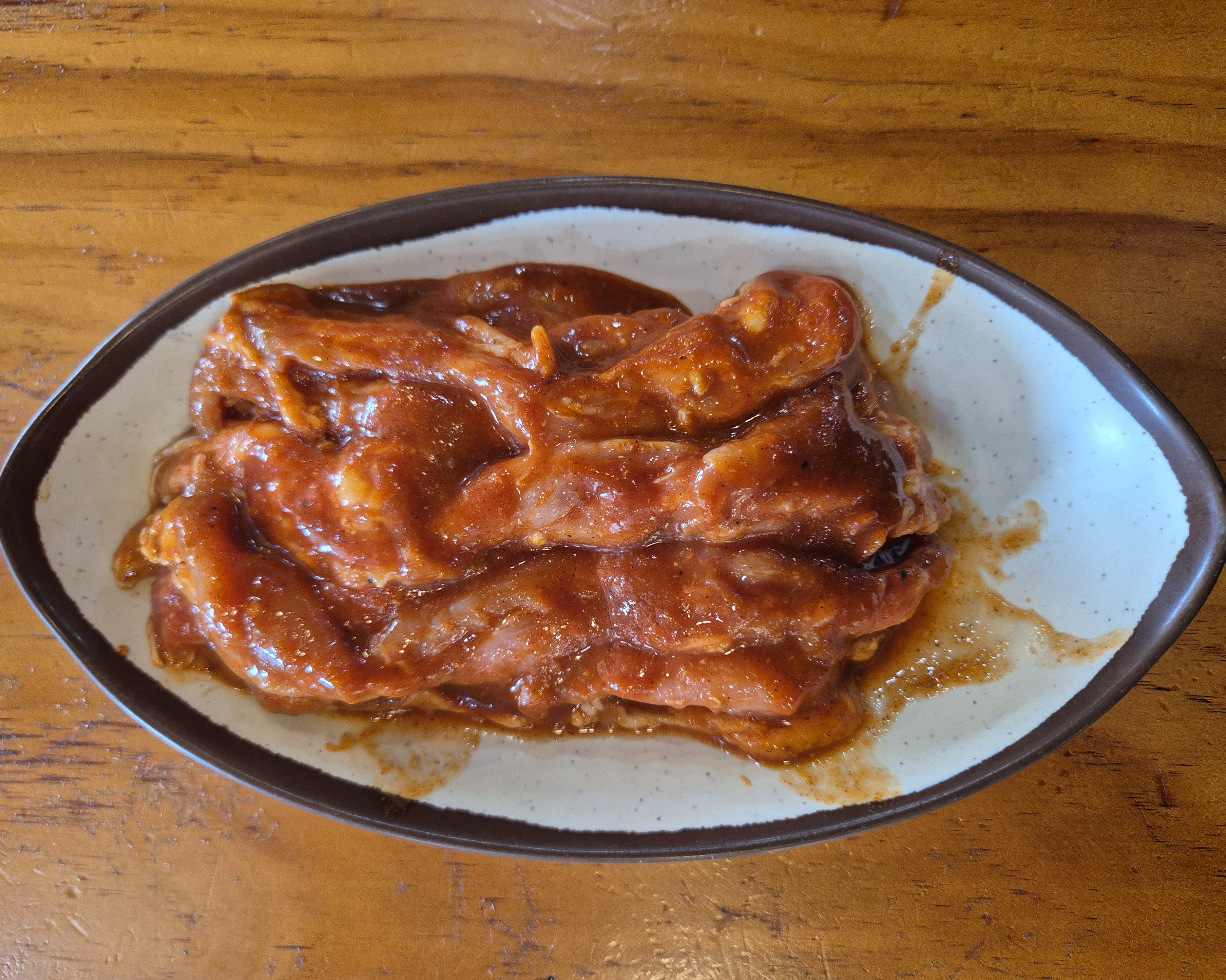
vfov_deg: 58.8
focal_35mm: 24
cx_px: 585
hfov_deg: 70.3
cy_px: 490
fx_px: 871
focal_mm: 5.4
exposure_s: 1/120
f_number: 1.8
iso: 400
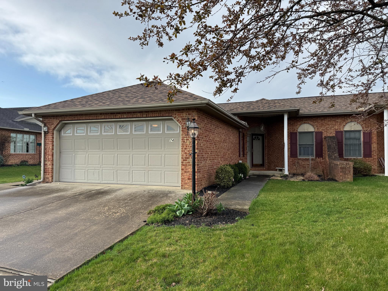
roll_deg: -0.4
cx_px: 194
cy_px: 146
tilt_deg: +2.3
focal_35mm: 24
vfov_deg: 56.8
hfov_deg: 71.6
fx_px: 269
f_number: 1.78
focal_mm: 6.76
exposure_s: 1/2174
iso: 80
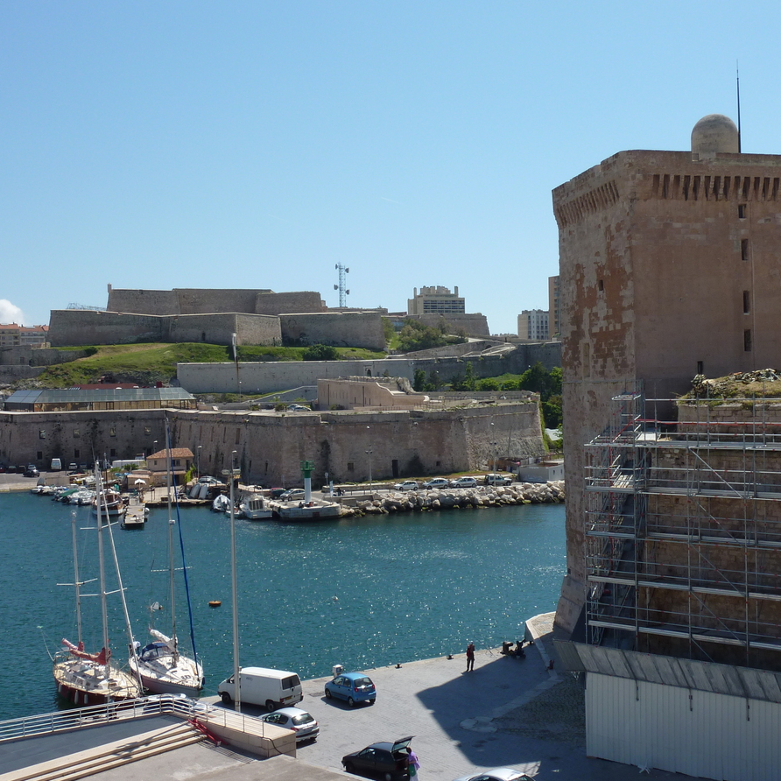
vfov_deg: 38.3
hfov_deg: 38.3
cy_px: 390
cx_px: 373
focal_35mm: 44
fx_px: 1123
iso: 80
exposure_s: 1/500
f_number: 5.6
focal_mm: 6.1
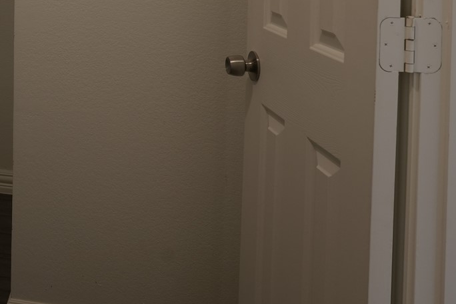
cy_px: -67
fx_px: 684
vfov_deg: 22.9
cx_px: -119
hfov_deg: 30.2
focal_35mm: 54
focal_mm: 17
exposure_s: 1/2.5
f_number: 8
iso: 200
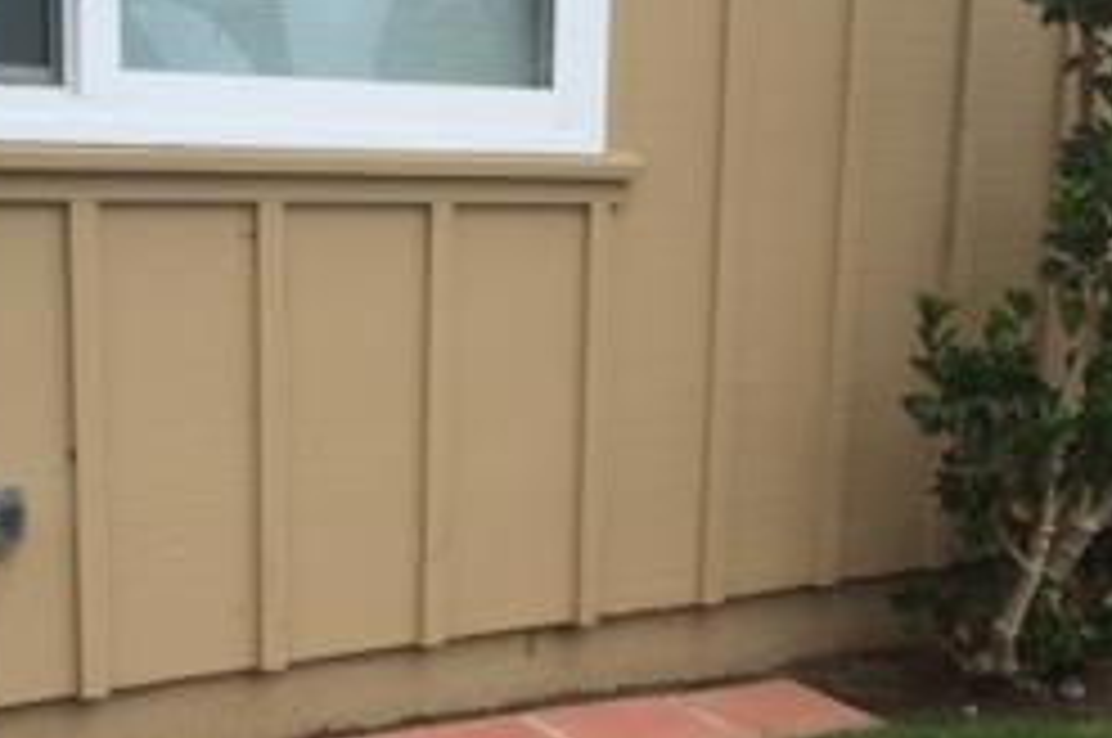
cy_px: 598
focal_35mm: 81
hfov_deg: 24.3
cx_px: 1013
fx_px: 2499
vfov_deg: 16.7
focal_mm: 4.12
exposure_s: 1/471
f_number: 2.2
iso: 32
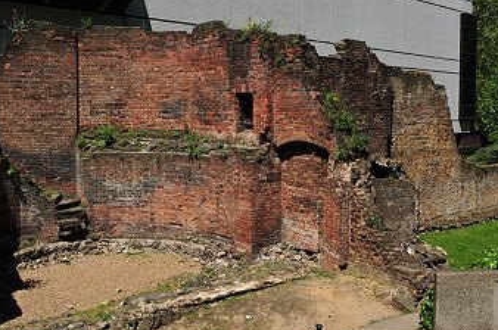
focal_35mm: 40
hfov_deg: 48.7
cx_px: 234
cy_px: 134
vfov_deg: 33.4
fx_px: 549
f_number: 16
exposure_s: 1/125
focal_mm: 17
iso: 200
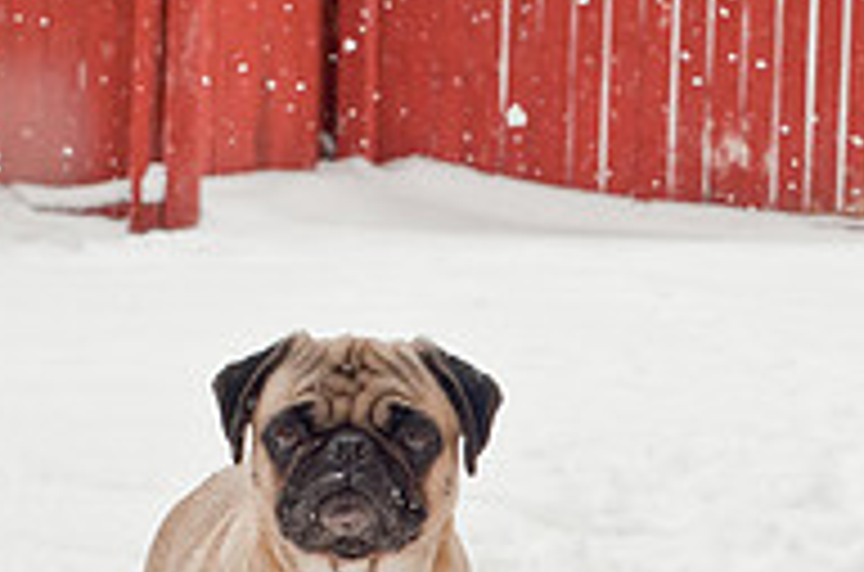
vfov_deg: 6.0
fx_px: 5435
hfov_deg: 9.0
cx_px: 878
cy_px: 403
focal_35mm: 227
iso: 200
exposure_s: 1/400
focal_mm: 50
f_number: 5.6
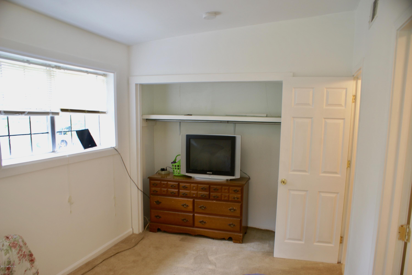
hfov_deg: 67.3
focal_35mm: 27
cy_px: 138
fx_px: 309
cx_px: 206
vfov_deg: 48.0
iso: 125
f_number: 3.5
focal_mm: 18
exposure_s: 1/20
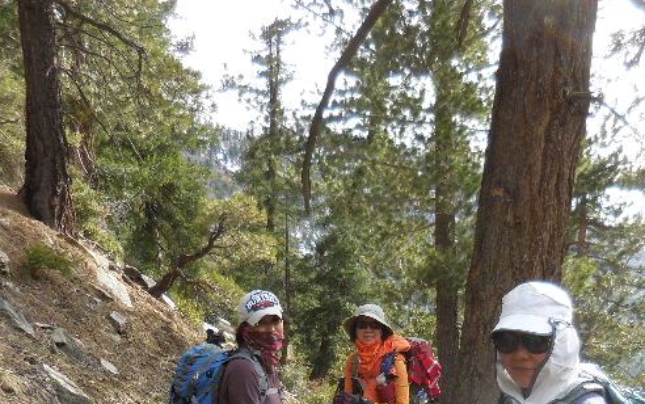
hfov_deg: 46.9
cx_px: 384
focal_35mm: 42
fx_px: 739
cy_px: 380
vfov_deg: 29.1
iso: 125
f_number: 3.3
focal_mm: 4.5
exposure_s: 1/320
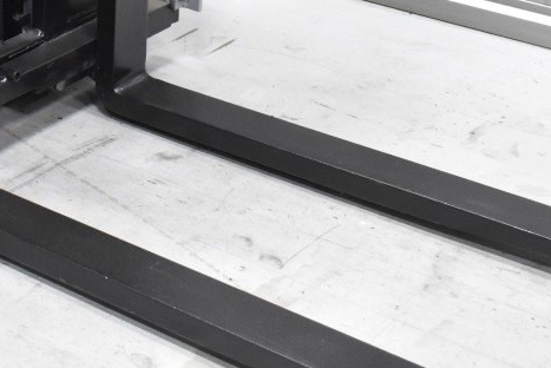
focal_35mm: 96
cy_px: -97
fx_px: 1475
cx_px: -31
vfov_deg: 13.7
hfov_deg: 20.3
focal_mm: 25
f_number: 5
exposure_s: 1/20
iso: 1600
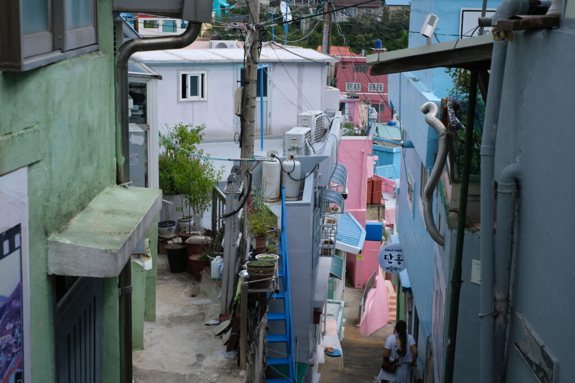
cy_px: 192
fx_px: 847
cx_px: 288
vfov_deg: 25.5
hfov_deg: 37.5
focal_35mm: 53
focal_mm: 35
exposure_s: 1/800
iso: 160
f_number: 4.5
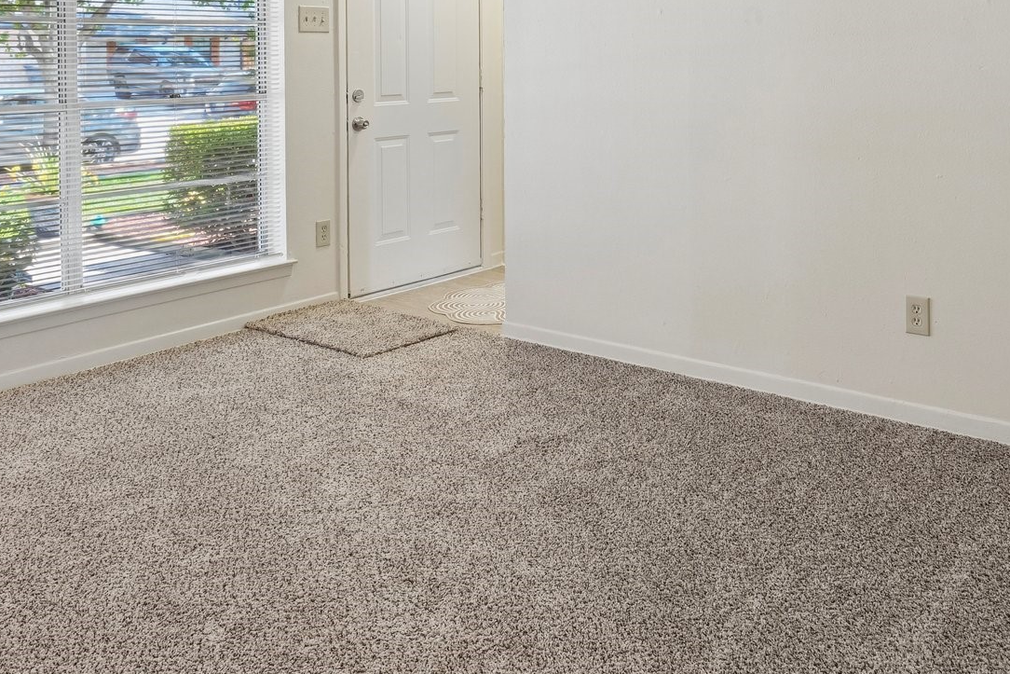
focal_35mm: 34
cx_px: 627
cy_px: 51
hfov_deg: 55.2
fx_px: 954
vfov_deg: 36.2
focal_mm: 18
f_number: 8
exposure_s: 1/8
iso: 400
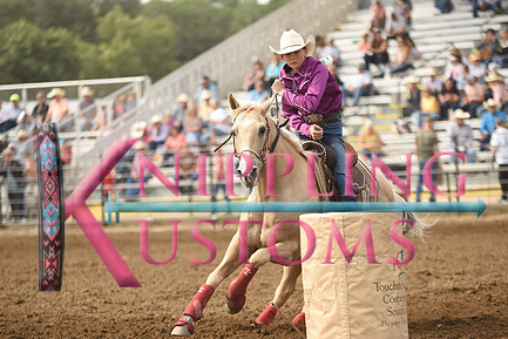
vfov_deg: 6.8
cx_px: 255
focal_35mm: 201
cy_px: 206
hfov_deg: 10.2
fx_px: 2837
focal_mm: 150
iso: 500
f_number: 2.8
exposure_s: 1/4000
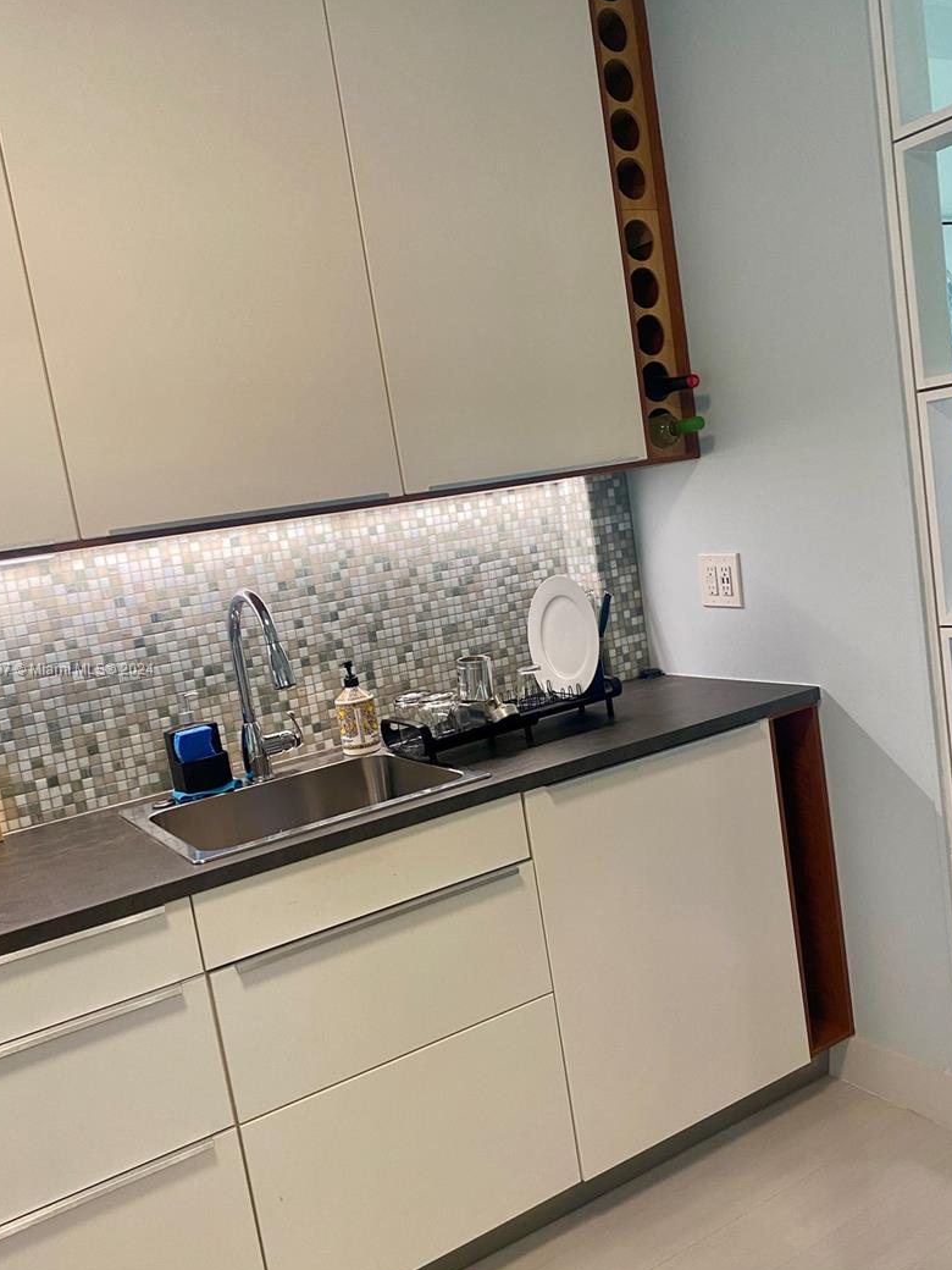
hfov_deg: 46.8
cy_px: 670
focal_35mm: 30
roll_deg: +8.5
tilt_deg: -6.8
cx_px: 480
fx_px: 1100
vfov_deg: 59.9
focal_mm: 4.25
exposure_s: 1/60
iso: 80
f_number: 1.8
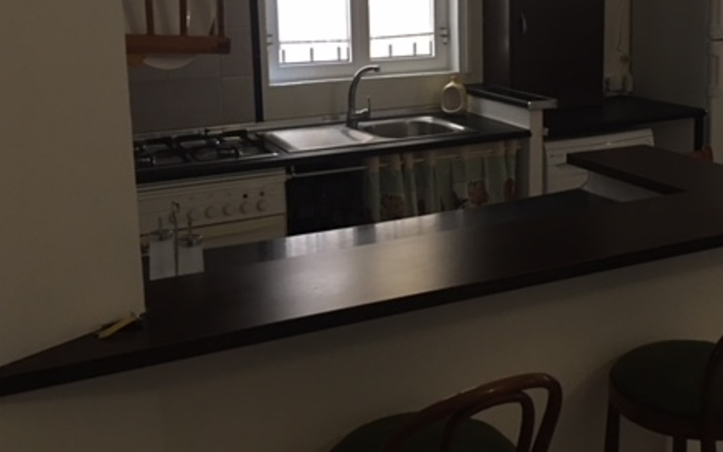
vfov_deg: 28.3
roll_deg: +0.1
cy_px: 127
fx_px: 887
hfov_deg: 43.6
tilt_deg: -9.0
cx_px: 495
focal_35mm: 45
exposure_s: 1/8
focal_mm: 4.15
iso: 125
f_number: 2.2
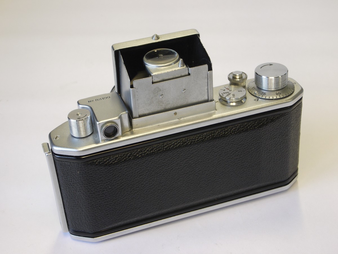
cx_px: 169
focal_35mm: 62
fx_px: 605
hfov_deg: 31.2
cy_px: 127
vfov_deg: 23.7
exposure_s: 1/10
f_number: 11
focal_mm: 31
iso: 400
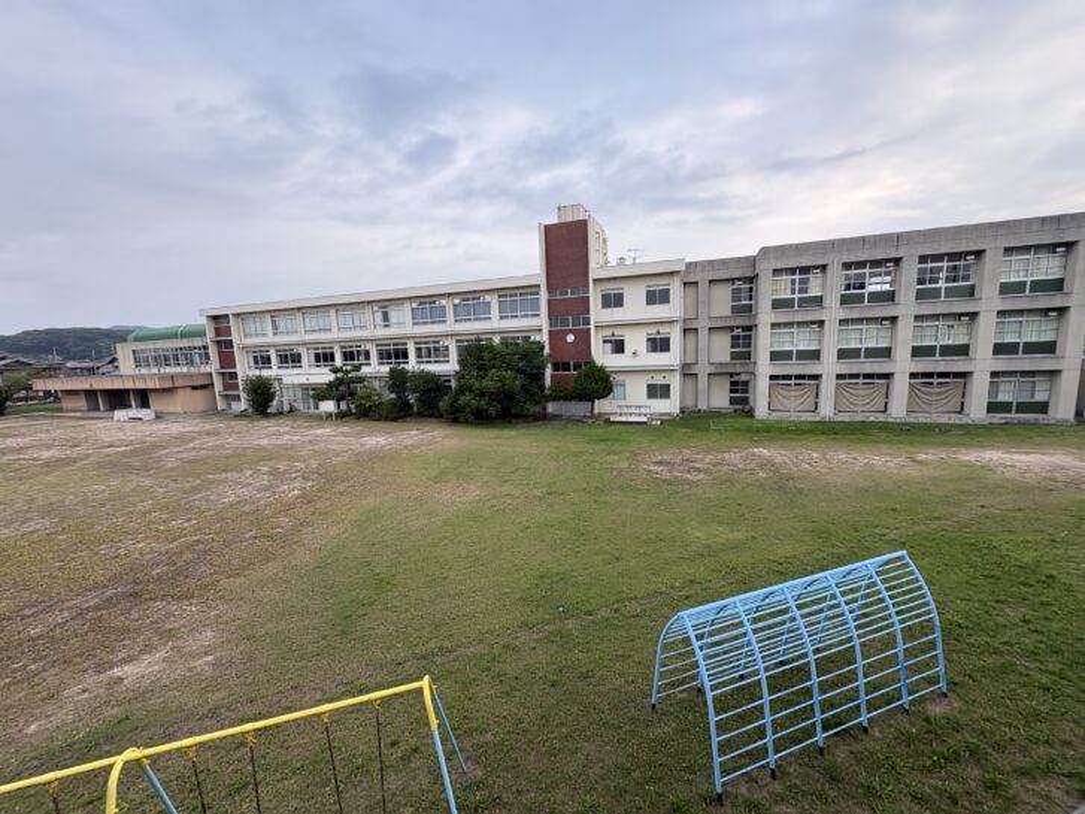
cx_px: 542
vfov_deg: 85.7
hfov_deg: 102.1
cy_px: 407
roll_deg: +2.3
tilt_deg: -5.0
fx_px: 439
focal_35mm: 14
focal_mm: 2.22
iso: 64
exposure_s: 1/329
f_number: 2.2
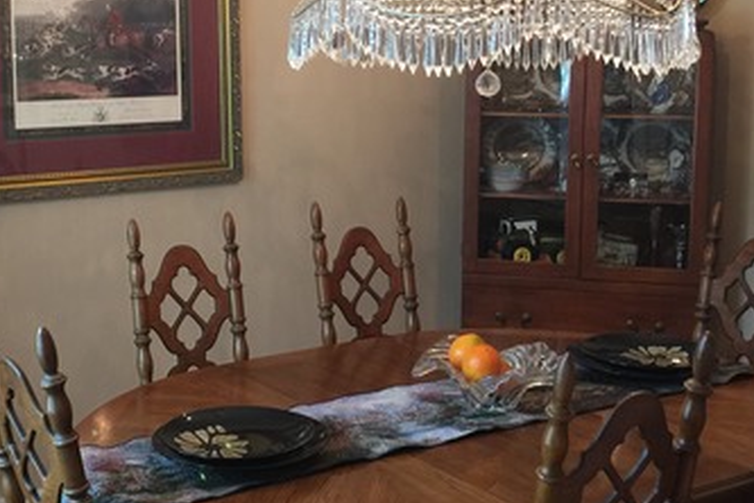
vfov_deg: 23.3
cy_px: 168
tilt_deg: -5.6
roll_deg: +1.2
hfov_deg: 34.3
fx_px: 1215
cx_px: 279
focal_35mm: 58
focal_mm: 4.15
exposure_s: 1/4
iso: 64
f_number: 2.2
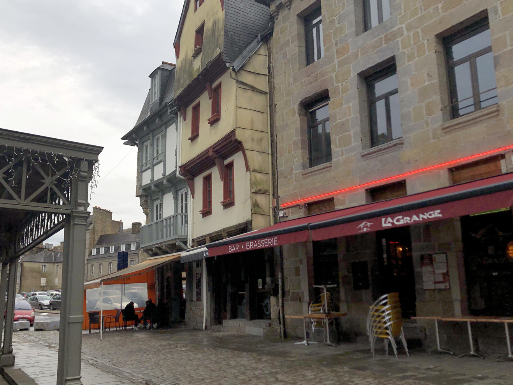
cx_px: 247
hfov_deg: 54.0
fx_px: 504
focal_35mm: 34
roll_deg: +1.8
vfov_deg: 41.8
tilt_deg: +11.0
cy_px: 203
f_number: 1.8
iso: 20
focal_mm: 4
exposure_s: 1/674
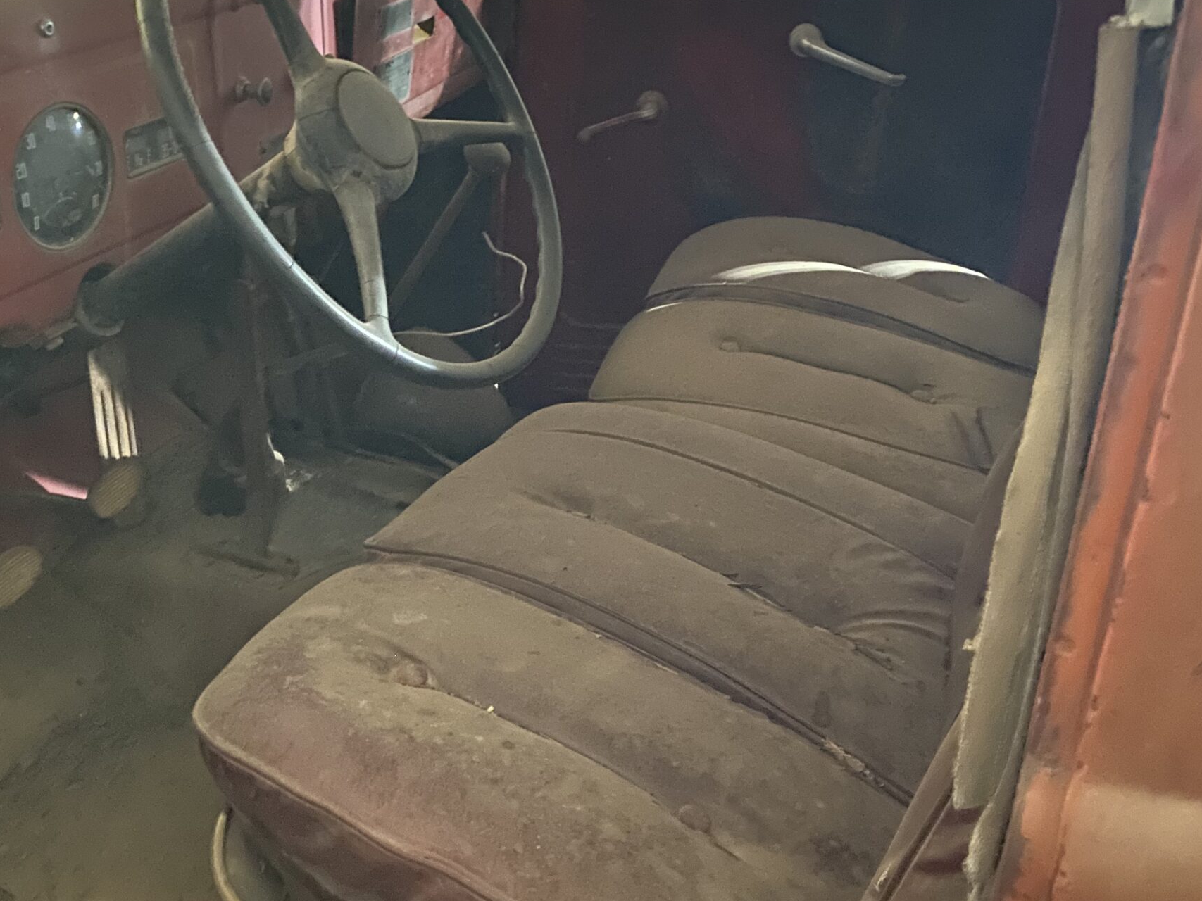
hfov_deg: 47.3
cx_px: 426
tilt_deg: -23.7
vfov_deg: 36.8
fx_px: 1354
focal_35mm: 39
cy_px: 441
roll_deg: -4.6
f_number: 1.8
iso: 1600
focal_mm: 4.25
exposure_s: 1/15
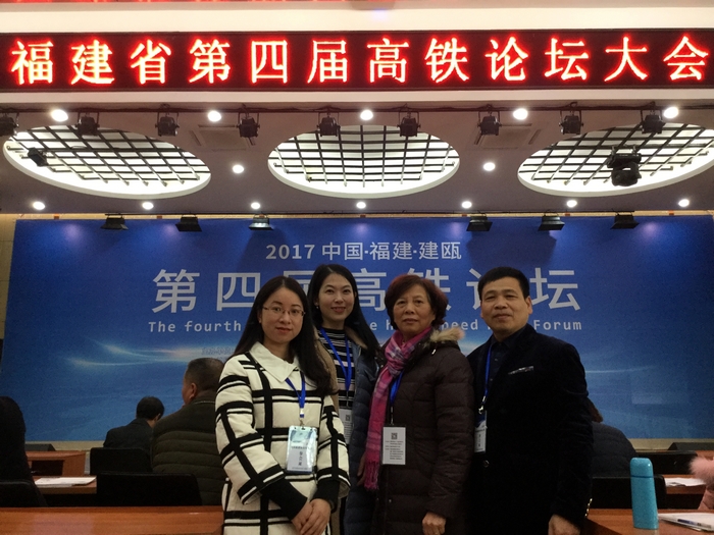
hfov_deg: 58.4
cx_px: 357
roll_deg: -0.1
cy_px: 268
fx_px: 639
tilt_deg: +15.2
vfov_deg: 45.4
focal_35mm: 31
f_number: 2.4
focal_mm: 3.3
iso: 125
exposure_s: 1/33
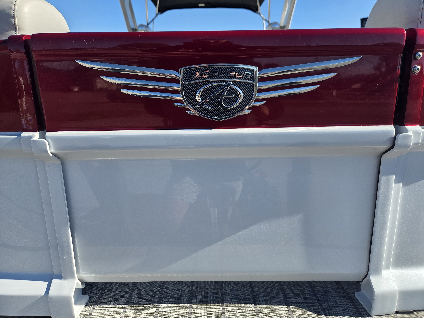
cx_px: 212
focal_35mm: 23
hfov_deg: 73.9
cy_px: 159
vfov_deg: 58.9
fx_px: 282
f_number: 1.8
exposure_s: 1/2828
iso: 80
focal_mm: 5.4
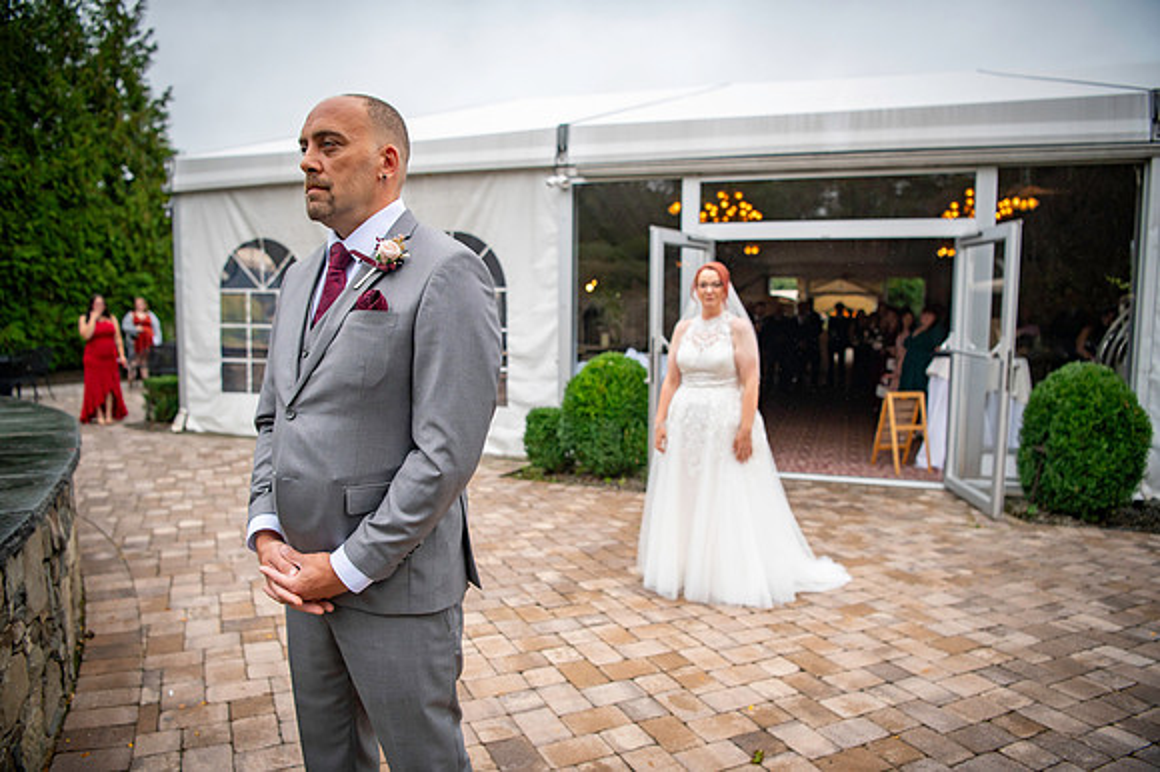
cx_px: 580
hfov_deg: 73.8
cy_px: 386
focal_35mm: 24
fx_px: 773
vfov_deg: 53.1
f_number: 2.8
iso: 800
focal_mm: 24
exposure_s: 1/5000
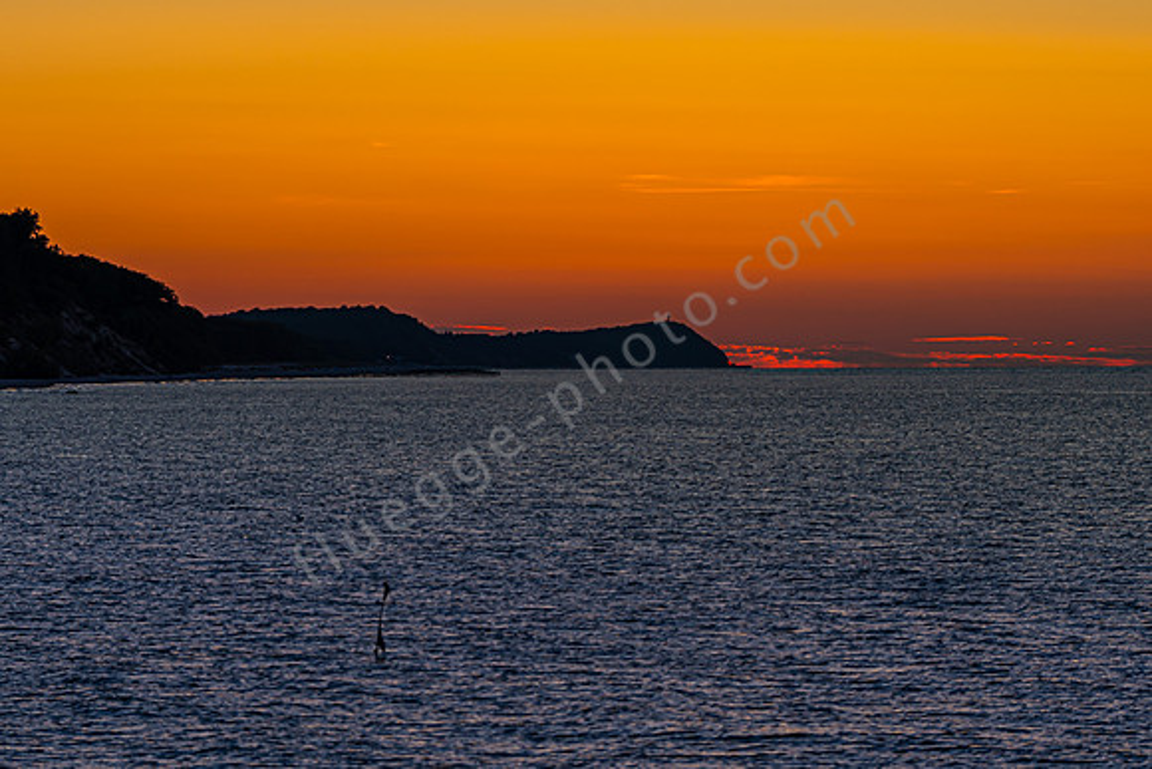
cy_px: 384
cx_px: 576
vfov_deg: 6.5
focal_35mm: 213
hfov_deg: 9.7
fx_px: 6810
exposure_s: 1/250
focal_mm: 135
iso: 200
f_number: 4
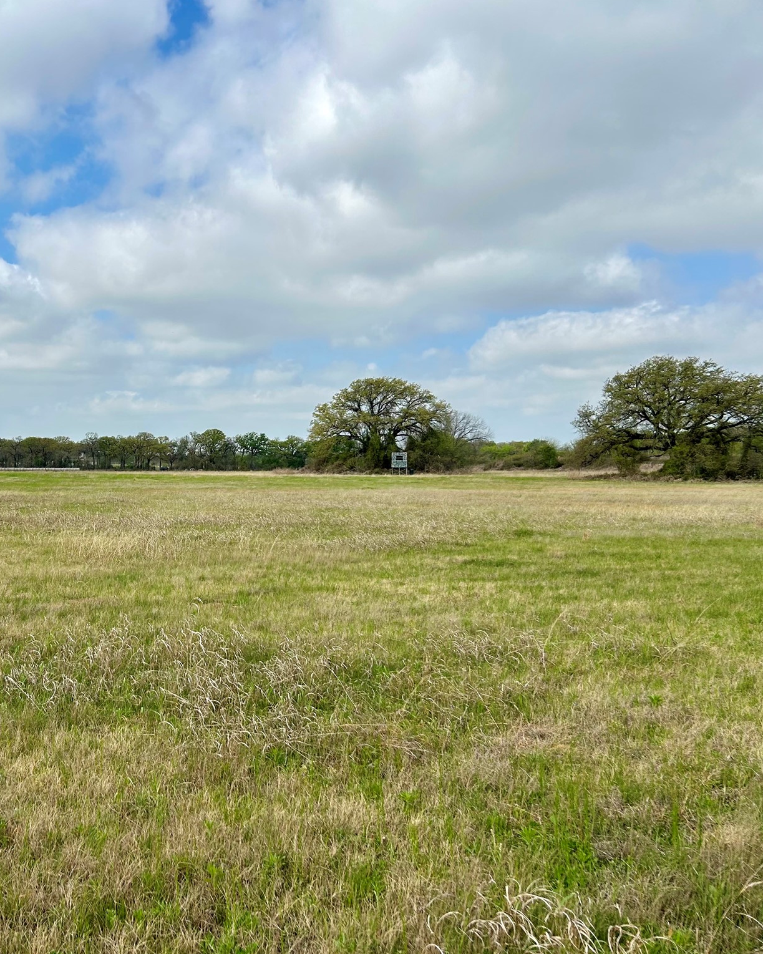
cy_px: 476
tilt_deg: -2.0
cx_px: 163
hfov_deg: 41.7
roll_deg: -0.9
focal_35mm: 34
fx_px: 960
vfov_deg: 52.8
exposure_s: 1/5882
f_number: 1.5
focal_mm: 5.7
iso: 50
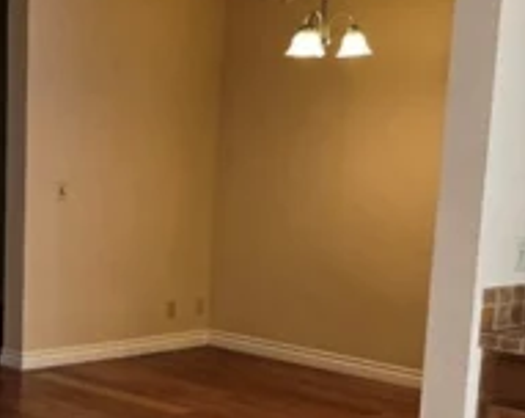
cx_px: -43
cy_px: 399
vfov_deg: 17.1
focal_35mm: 88
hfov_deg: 20.8
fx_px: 1365
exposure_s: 1/120
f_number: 1.7
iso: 125
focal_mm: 6.3
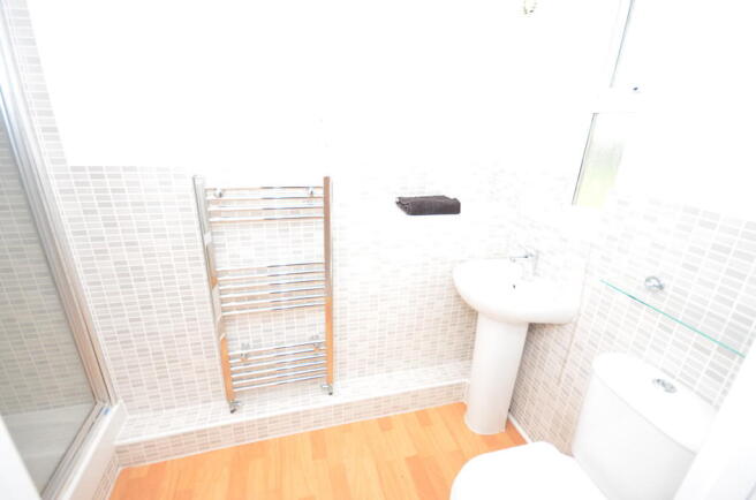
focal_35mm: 16
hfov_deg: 95.1
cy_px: 250
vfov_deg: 71.8
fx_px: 346
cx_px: 378
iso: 720
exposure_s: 1/60
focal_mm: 11
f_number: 4.2
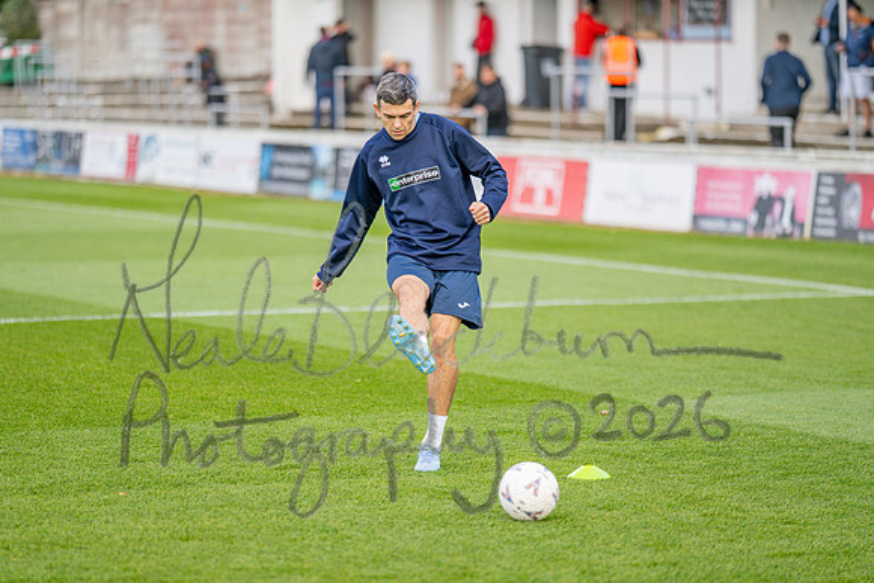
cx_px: 437
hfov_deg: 15.2
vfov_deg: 10.2
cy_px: 292
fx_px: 3278
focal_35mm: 135
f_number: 1.8
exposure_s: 1/2000
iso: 360
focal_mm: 135
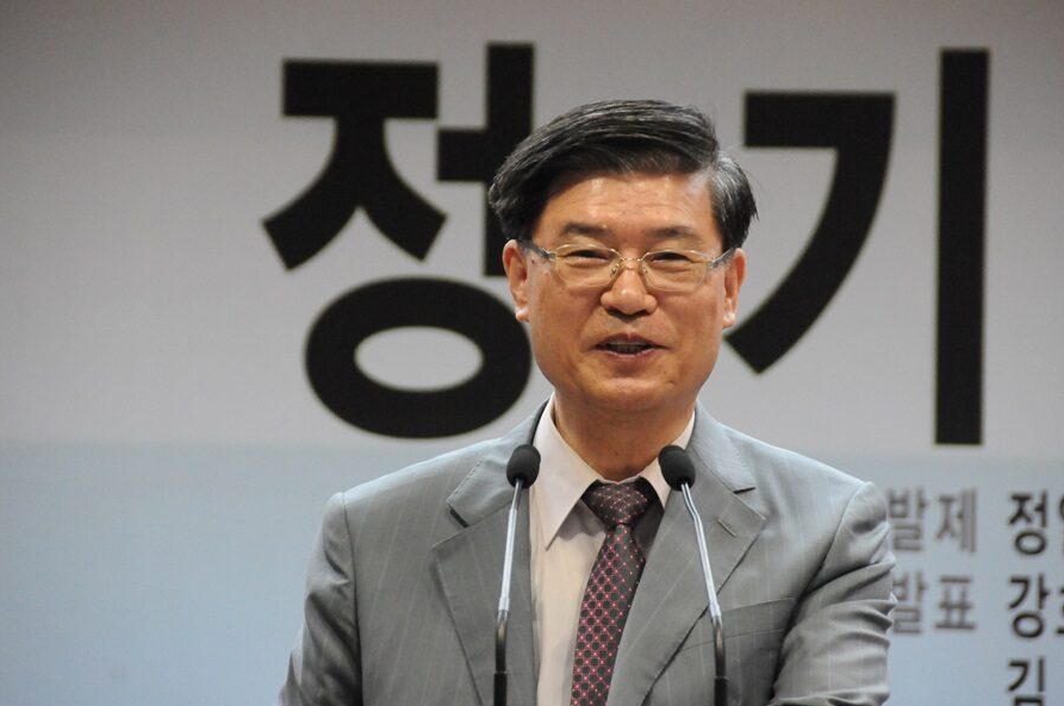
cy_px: 319
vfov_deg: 4.1
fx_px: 9918
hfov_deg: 6.1
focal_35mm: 336
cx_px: 555
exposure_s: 1/160
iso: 3200
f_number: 5.6
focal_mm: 200
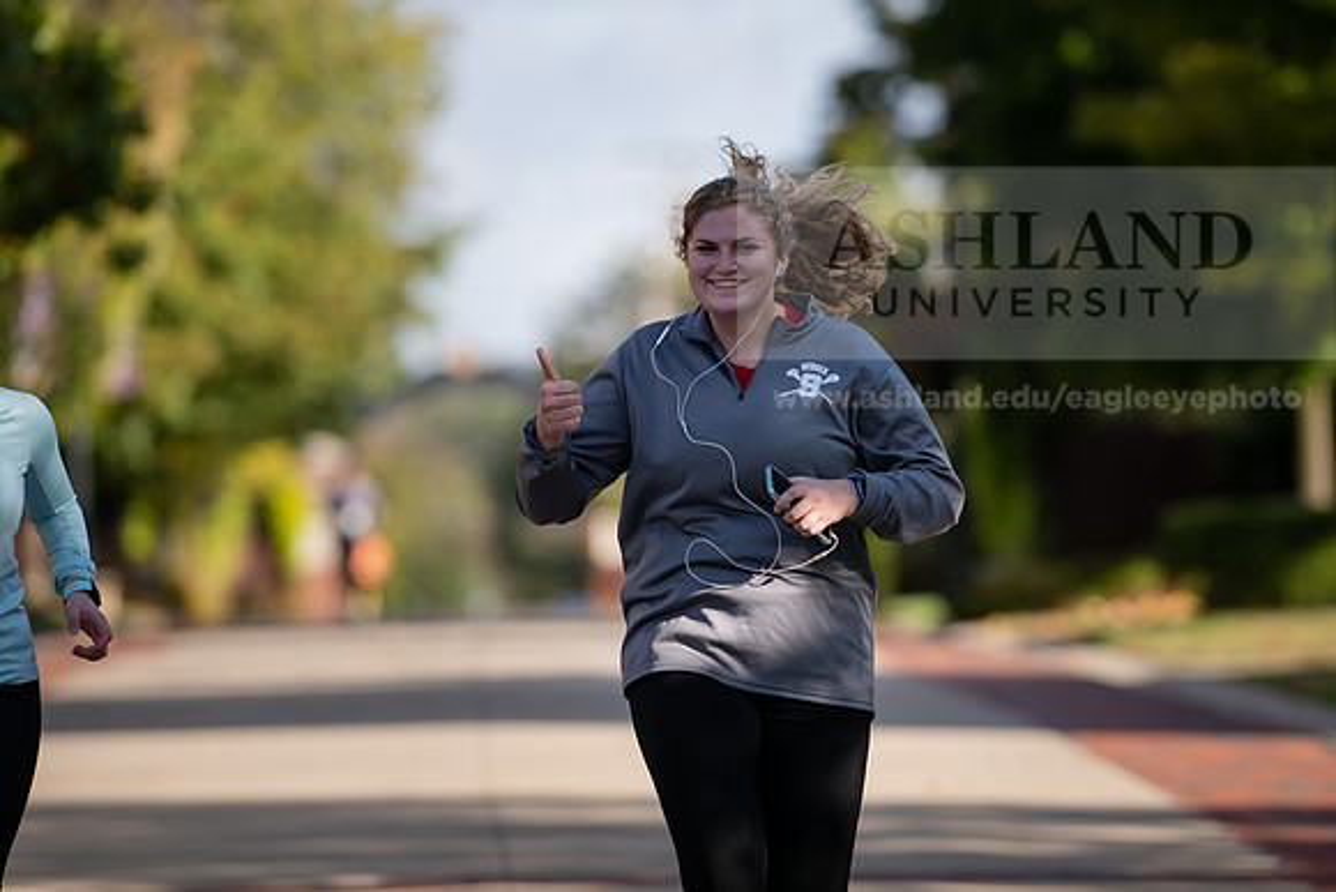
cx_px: 668
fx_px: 11135
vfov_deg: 4.6
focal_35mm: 300
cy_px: 446
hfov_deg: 6.9
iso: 200
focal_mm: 300
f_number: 4.5
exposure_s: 1/800
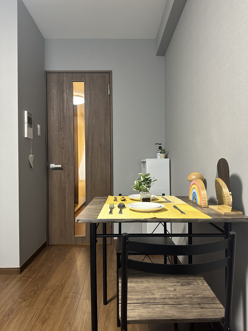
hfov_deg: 56.8
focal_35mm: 24
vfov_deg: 71.6
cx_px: 124
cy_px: 166
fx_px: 229
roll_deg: -1.0
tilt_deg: +1.6
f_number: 1.78
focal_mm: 6.86
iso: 320
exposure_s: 1/60
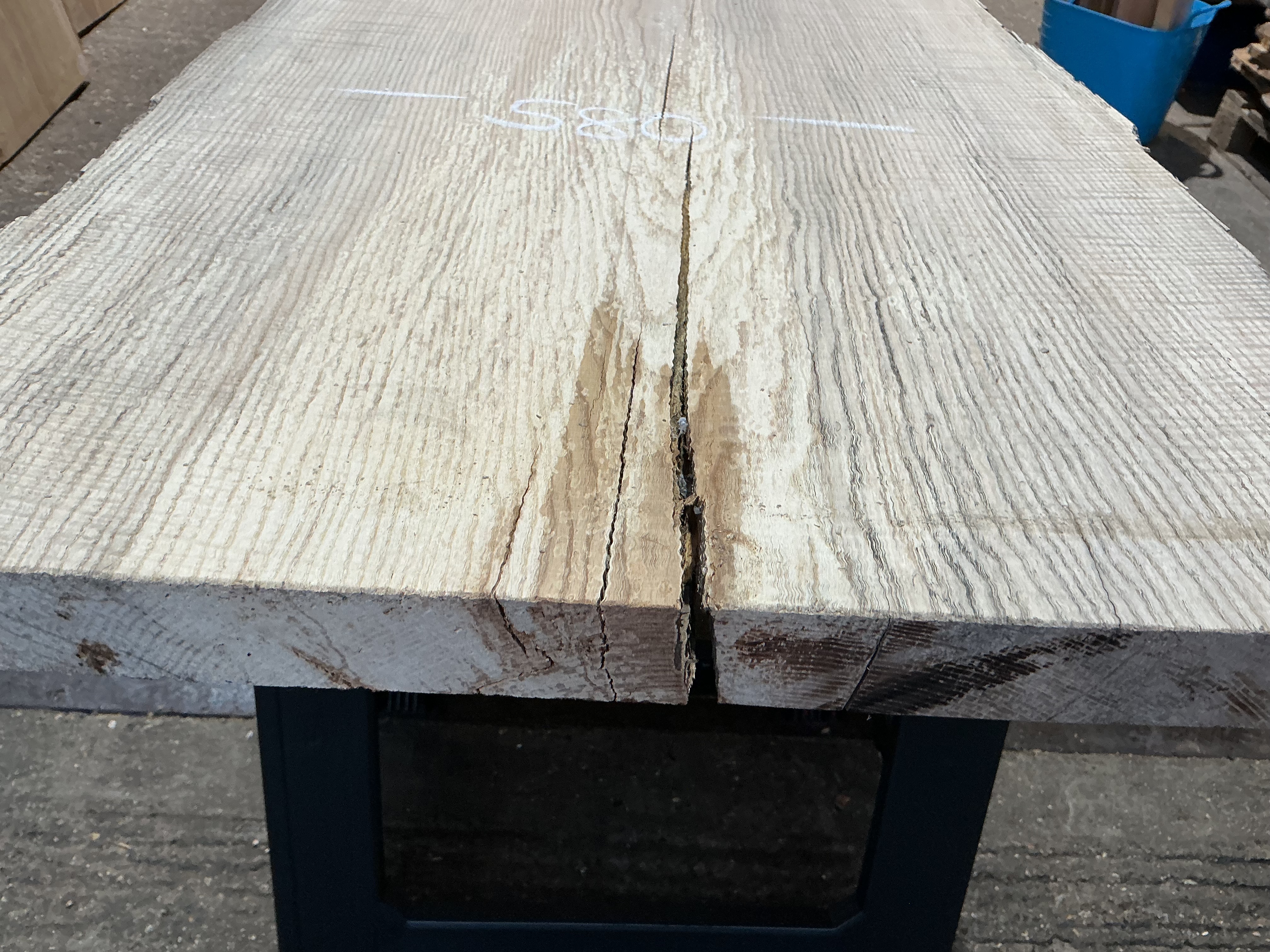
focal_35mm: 29
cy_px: 476
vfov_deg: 48.2
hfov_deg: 61.7
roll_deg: -6.6
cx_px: 635
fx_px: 1064
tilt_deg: -39.2
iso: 64
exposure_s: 1/50
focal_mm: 3
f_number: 1.8
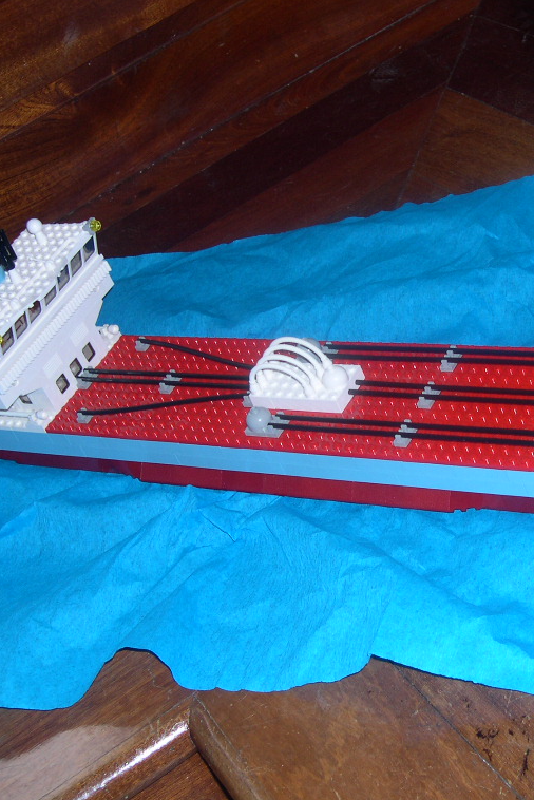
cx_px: 382
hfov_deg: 20.5
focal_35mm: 66
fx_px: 1467
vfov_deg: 30.5
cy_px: 396
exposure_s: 1/60
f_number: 3.1
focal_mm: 10.1
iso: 100
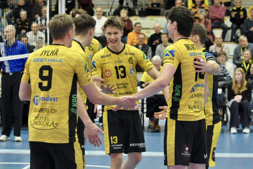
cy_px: 84
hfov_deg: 19.5
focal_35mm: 105
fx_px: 738
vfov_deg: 13.0
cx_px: 126
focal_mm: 70
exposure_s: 1/125
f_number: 4
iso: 1600
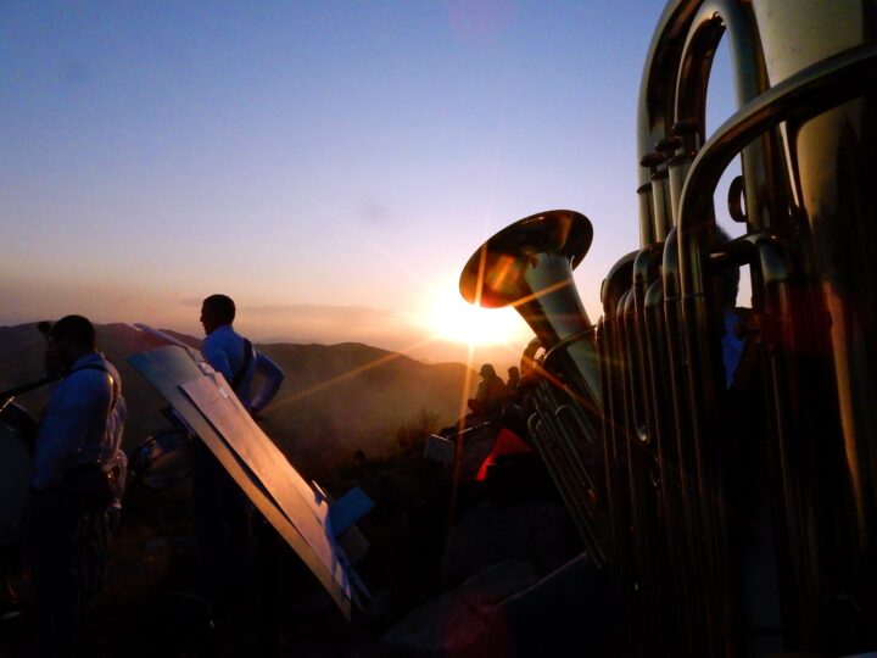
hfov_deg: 71.6
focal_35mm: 24
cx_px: 438
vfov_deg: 56.8
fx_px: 608
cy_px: 329
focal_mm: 4.3
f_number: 8
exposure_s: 1/1600
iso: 800
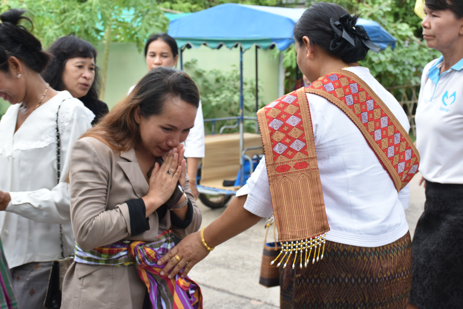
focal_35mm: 60
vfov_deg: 22.6
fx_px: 772
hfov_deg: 33.4
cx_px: 232
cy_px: 154
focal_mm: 40
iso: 400
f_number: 6.3
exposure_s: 1/160
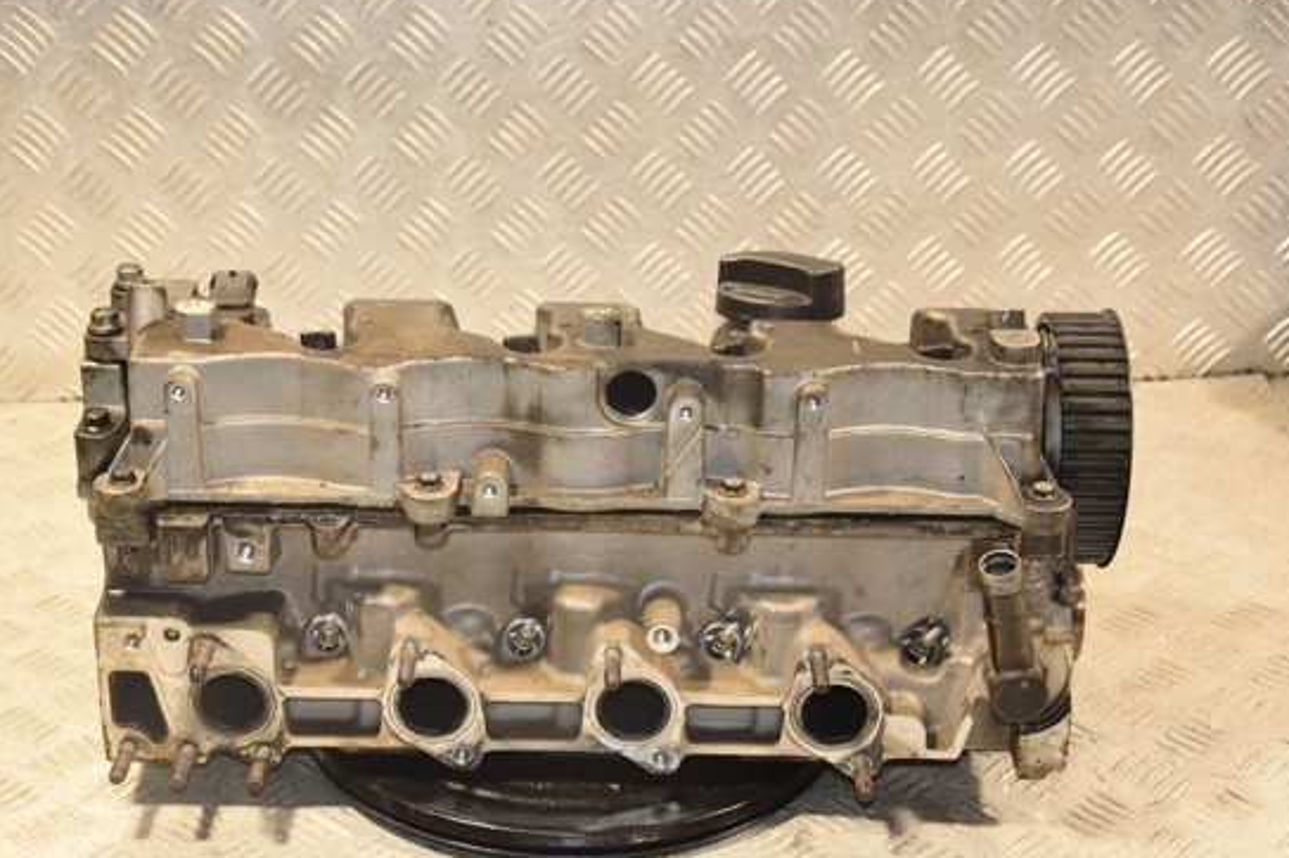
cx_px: 585
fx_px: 2397
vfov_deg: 20.3
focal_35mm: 67
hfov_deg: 30.1
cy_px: 472
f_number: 5
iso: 800
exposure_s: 1/160
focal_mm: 38
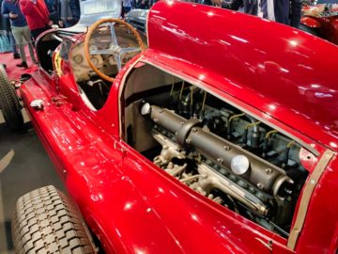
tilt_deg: -26.4
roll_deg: +2.0
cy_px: 127
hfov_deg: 67.3
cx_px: 169
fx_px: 254
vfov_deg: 53.1
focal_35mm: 26
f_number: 1.8
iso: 400
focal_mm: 4.25
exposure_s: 1/33
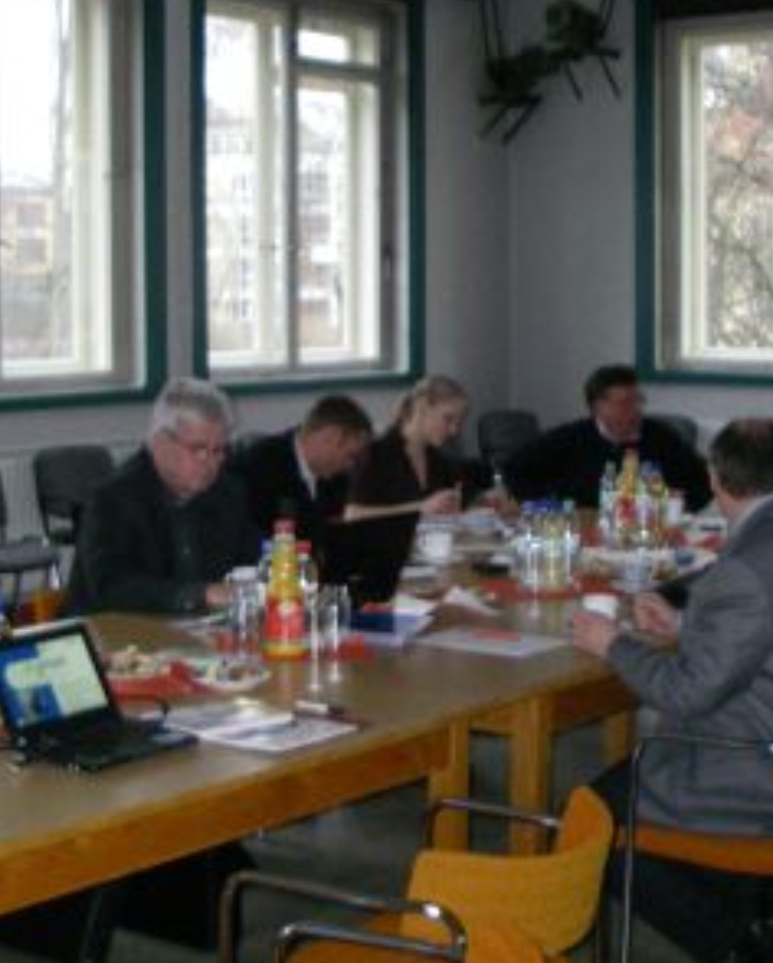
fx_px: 1798
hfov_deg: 24.3
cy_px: 460
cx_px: 344
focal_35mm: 63
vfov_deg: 30.0
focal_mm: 6.3
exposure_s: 1/50
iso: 400
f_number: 3.3
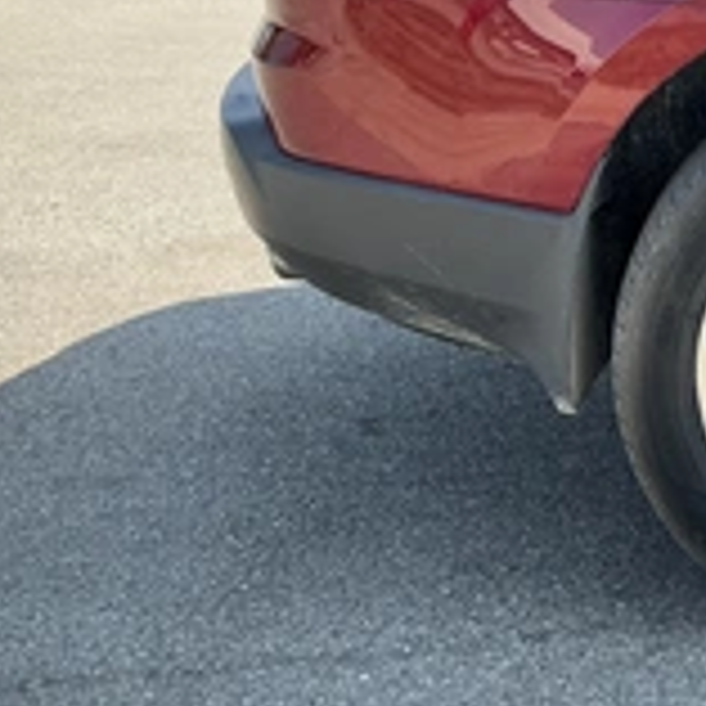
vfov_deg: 26.7
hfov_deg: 25.9
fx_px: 1454
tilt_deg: -9.9
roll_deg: +1.9
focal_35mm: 63
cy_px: 121
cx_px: 706
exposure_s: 1/446
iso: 25
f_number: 1.8
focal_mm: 3
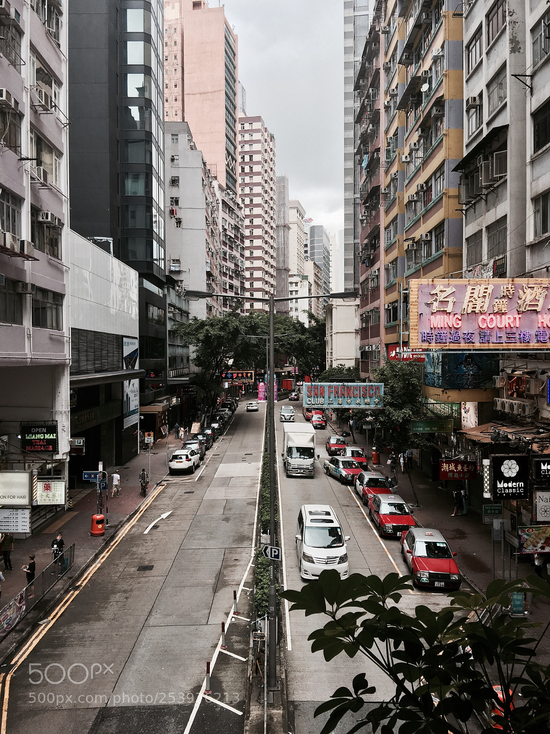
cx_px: 275
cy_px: 367
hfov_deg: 48.2
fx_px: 614
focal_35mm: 29
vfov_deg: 61.7
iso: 25
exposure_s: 1/110
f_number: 2.2
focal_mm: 4.15
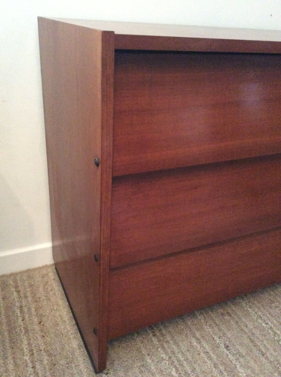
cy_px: 188
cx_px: 140
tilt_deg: -27.0
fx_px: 347
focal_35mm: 32
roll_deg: -3.5
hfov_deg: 44.1
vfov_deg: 56.9
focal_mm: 3.3
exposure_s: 1/17
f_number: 2.4
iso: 500
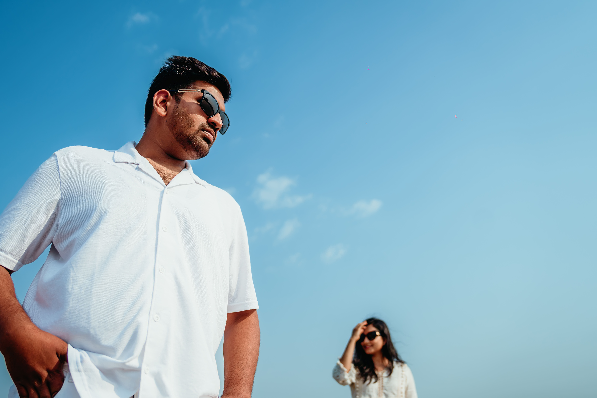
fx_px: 497
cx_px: 309
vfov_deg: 43.5
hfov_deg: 61.9
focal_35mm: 30
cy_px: 230
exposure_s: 1/2500
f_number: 2.8
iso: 100
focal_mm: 24
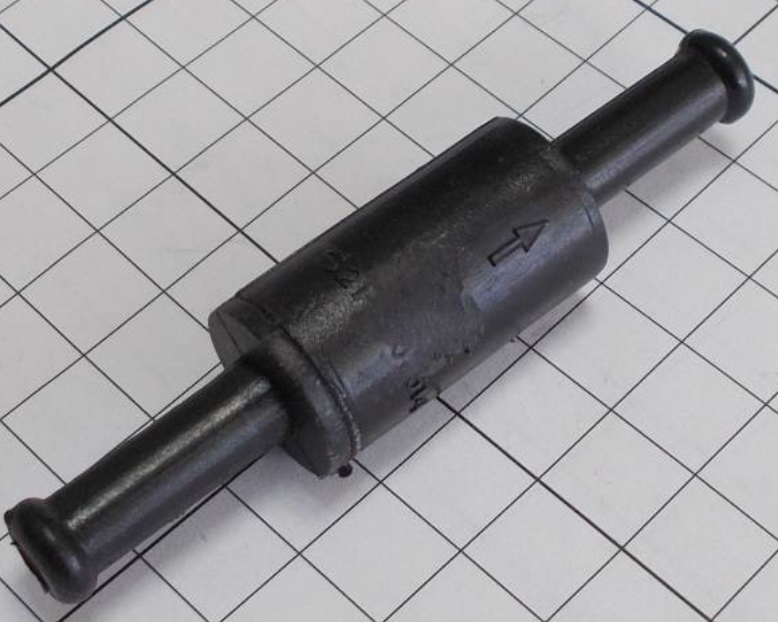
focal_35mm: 28
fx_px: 645
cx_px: 378
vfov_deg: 51.5
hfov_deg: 62.2
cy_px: 312
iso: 100
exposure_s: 1/25
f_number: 3.2
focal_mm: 4.6
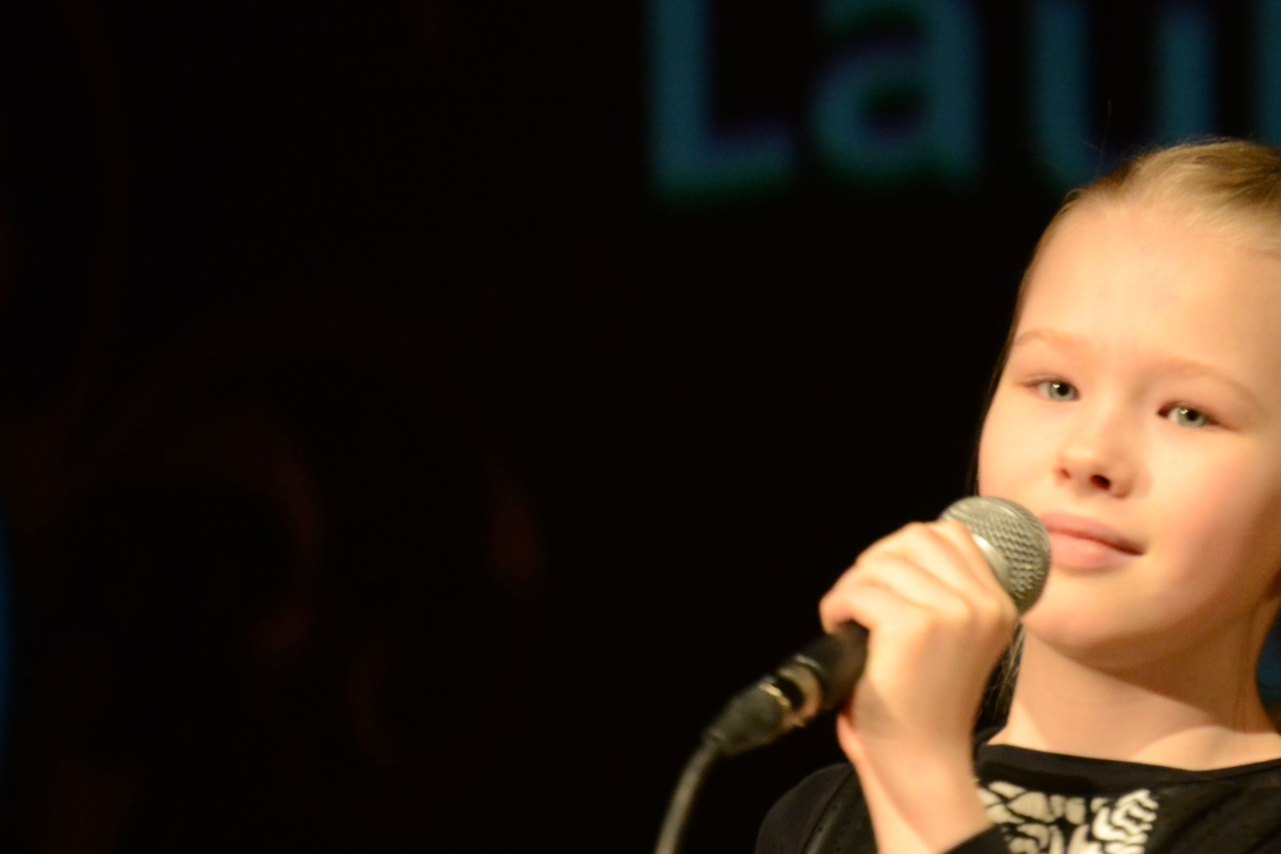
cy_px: 584
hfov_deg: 4.3
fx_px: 17043
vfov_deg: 2.9
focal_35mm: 479
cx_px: 823
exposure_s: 1/50
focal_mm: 200
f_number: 5.6
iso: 1600
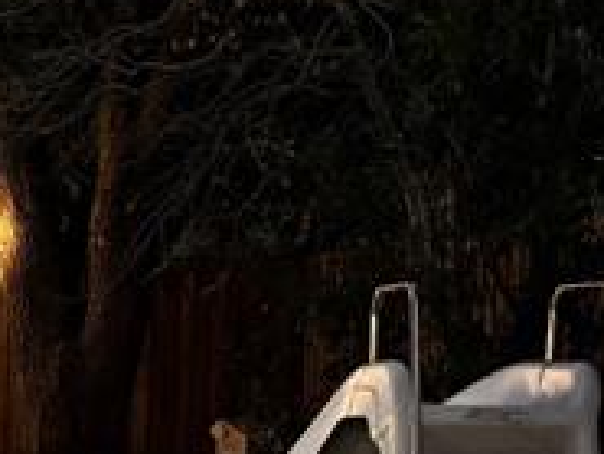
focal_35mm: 133
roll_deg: +0.3
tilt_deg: -9.6
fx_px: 2322
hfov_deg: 13.8
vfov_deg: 10.7
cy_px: 738
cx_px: -333
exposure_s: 1/30
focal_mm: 6.76
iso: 1600
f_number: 1.78
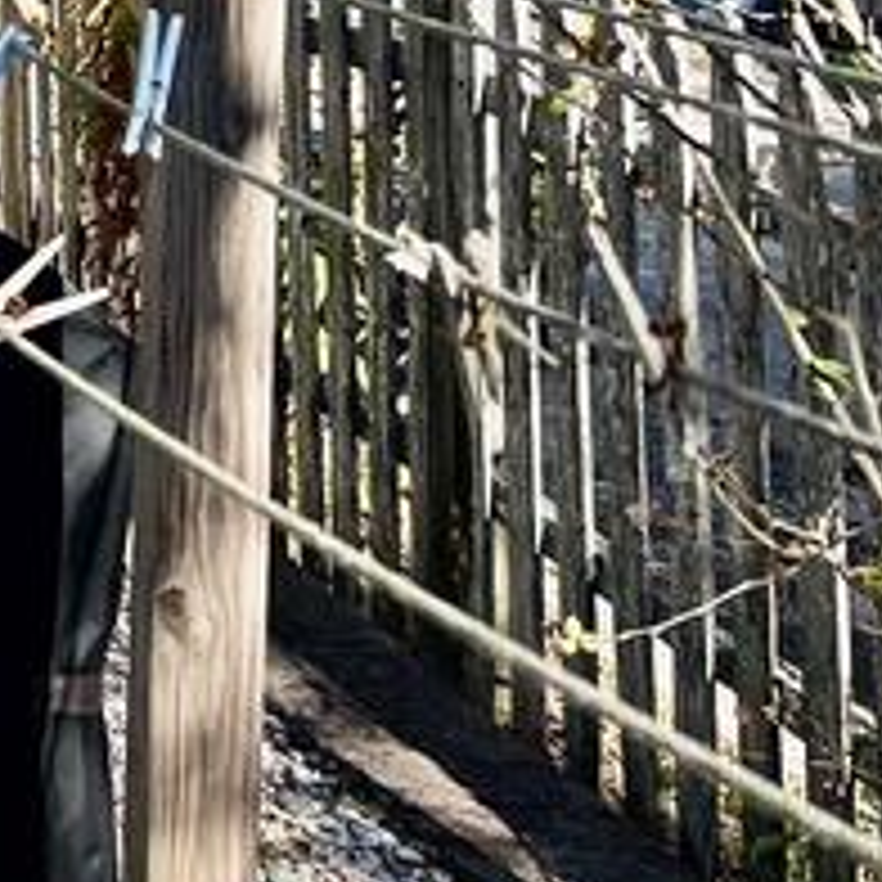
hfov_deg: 11.6
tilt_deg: +1.7
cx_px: -1305
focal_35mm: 120
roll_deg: -1.2
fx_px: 3459
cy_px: -495
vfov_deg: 13.6
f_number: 1.5
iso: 50
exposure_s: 1/2994
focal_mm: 5.7
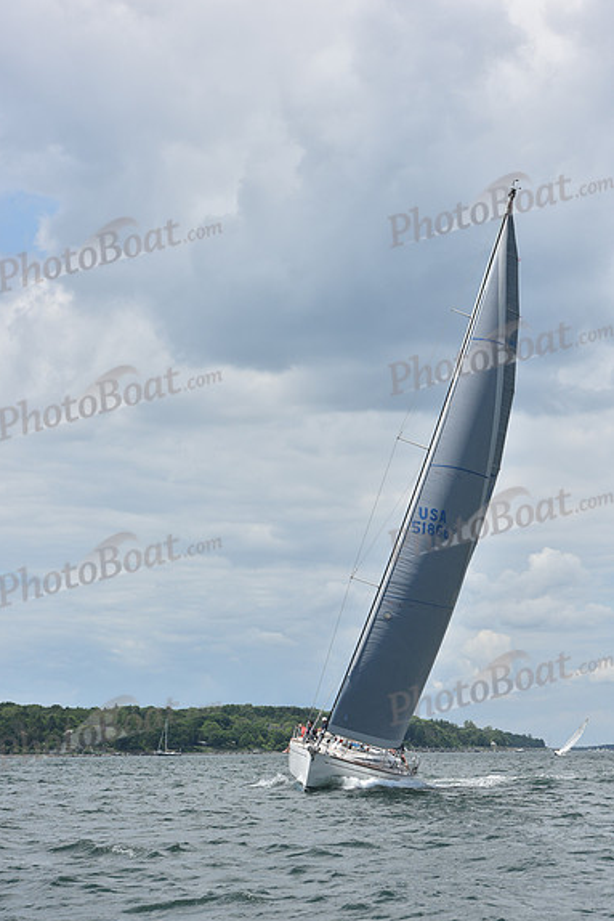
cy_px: 460
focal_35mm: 96
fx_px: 2454
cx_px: 305
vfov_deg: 21.2
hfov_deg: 14.3
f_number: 7.1
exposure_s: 1/1250
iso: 250
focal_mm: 95
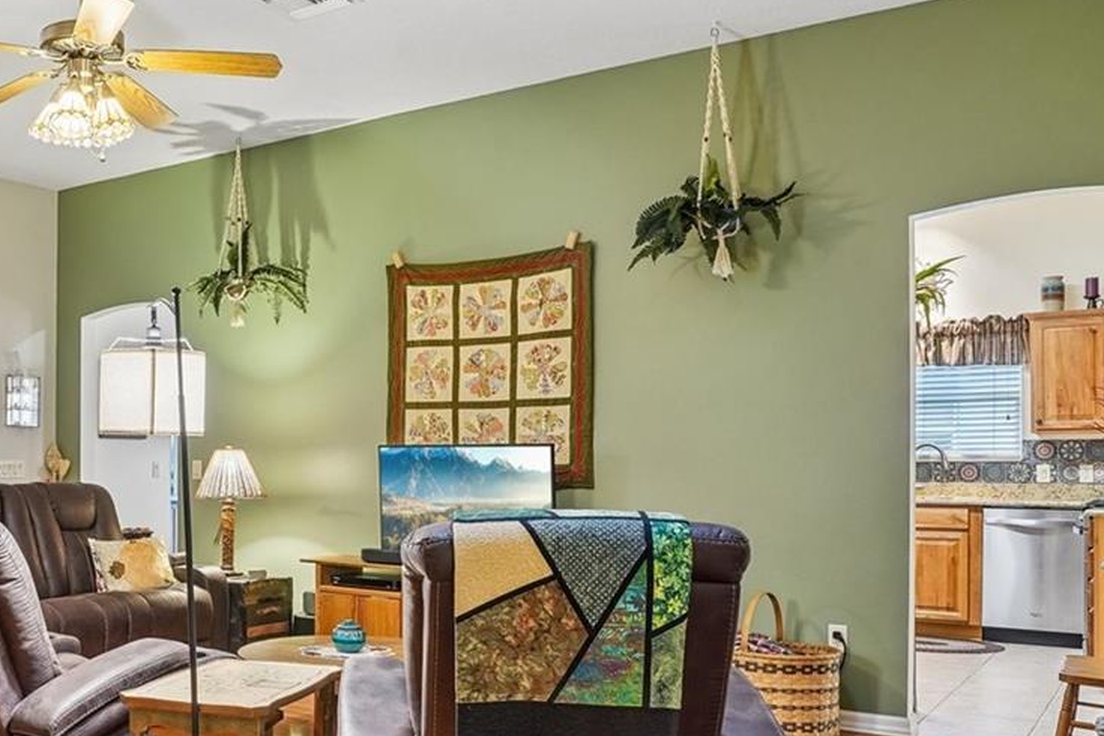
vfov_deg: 35.7
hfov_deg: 48.6
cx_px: 206
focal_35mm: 37
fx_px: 1135
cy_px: 469
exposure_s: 1/1.67
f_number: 9
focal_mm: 17
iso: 400
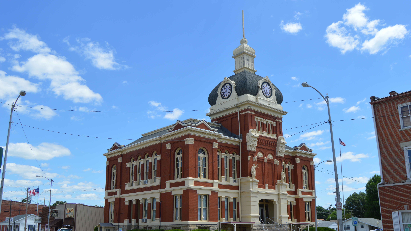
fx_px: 381
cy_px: 132
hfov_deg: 56.6
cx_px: 206
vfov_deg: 33.7
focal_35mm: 35
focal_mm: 22
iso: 100
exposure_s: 1/250
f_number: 8
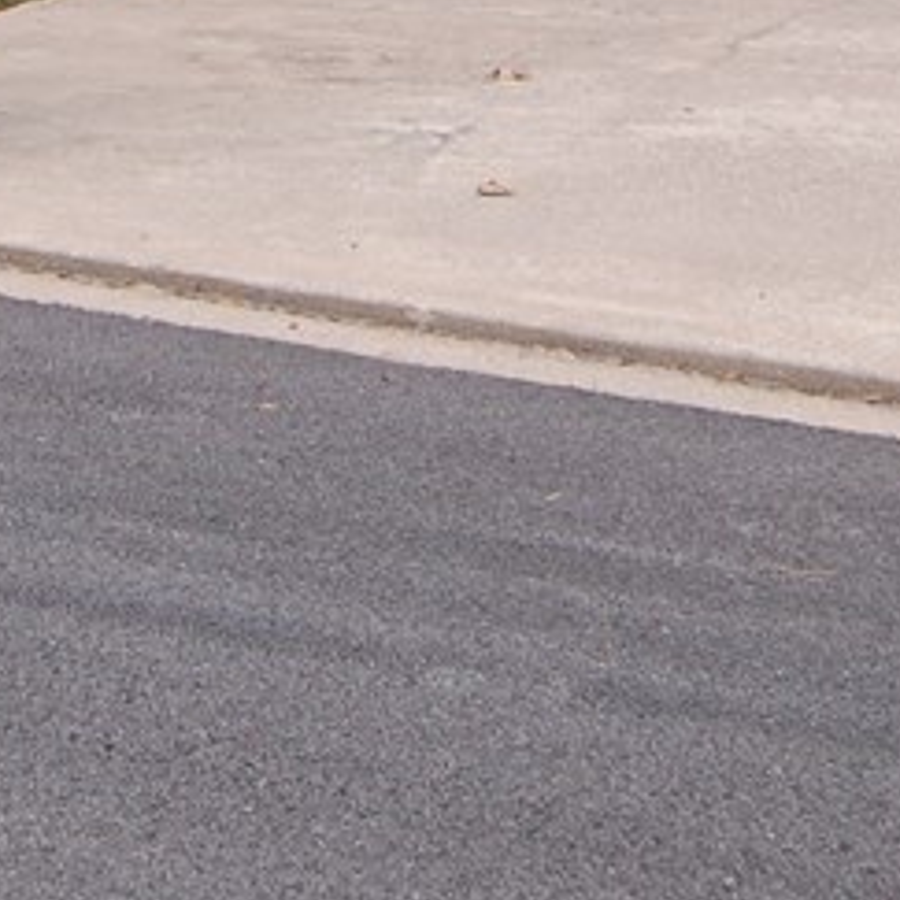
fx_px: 5030
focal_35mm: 171
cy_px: -426
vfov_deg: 9.9
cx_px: -409
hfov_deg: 9.9
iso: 200
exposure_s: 1/160
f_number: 6.3
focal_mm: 30
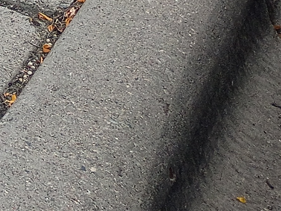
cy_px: -268
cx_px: -415
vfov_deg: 8.6
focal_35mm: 160
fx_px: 1299
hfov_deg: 10.5
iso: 100
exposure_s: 1/128
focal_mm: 4.27
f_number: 1.8
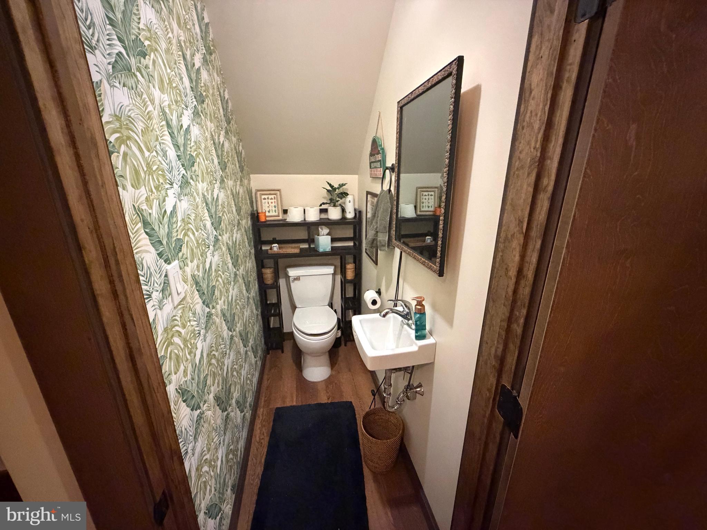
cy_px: 265
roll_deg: -0.1
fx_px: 286
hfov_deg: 102.1
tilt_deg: -17.8
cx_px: 354
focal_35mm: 14
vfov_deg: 85.7
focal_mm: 2.22
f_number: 2.2
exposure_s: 1/40
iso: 1250
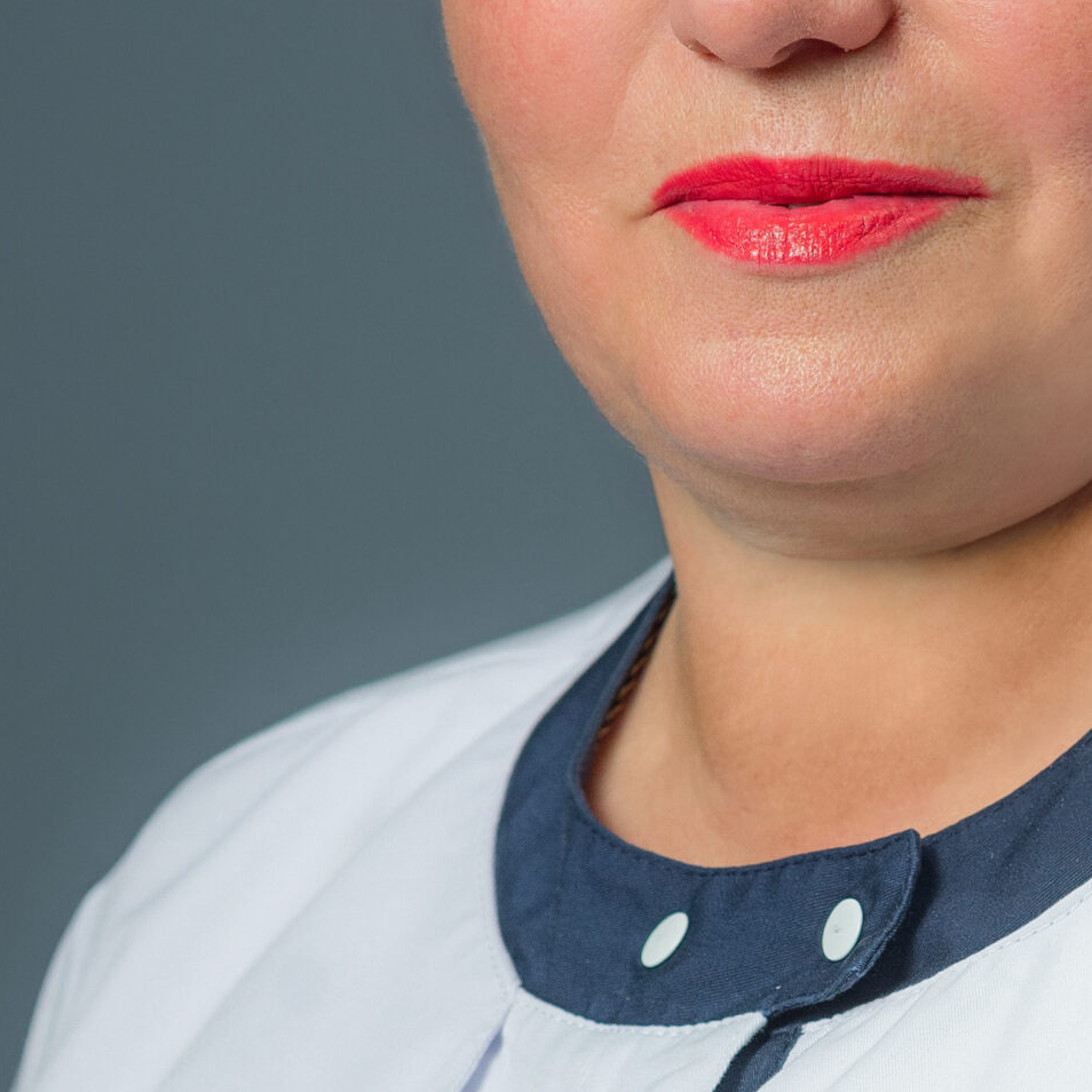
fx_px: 15061
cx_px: 937
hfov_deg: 4.1
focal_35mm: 422
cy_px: 185
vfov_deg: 4.1
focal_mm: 185
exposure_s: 1/60
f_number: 5.6
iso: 400
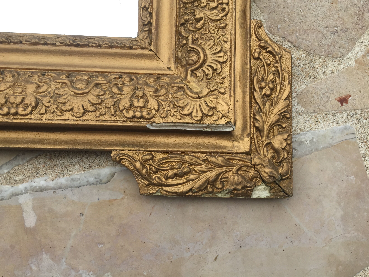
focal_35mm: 29
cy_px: 138
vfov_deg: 48.2
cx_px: 184
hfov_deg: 61.7
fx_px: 309
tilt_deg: -73.8
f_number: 2.2
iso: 32
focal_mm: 4.15
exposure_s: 1/628
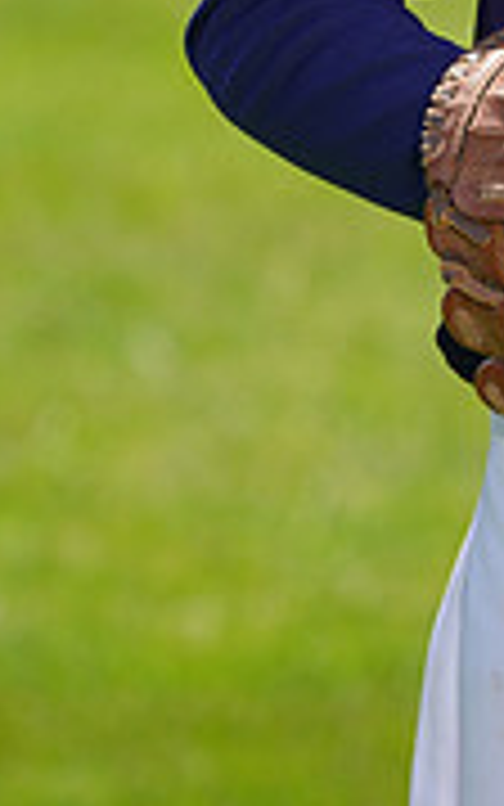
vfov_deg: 3.0
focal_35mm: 689
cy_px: -441
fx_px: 15130
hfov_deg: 1.9
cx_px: 749
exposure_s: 1/250
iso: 100
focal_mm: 209
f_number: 8
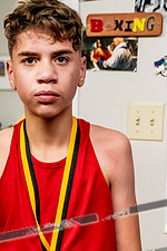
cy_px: 229
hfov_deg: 16.3
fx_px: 584
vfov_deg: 23.5
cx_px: 70
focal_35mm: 84
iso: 5000
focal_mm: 28
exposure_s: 1/800
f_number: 2.8
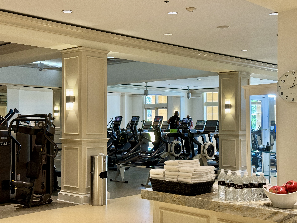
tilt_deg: +1.1
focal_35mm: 51
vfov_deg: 28.6
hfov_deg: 37.5
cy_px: 111
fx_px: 438
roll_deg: -0.4
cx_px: 142
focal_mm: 6.76
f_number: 1.78
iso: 160
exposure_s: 1/60
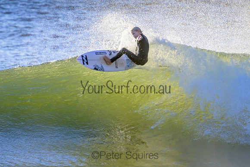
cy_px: 114
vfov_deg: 1.3
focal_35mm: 1098
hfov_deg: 1.9
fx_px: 7626
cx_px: 106
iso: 1250
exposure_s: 1/1000
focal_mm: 800
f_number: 11
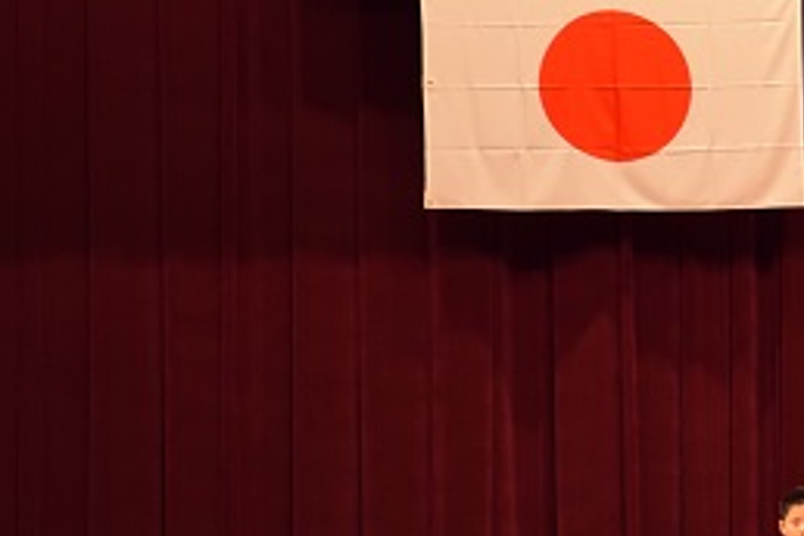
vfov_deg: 6.4
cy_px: 346
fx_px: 4824
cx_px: 869
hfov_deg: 9.4
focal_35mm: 216
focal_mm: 62
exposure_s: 1/60
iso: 1000
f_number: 5
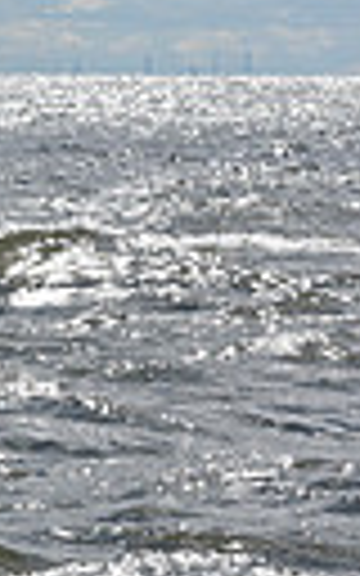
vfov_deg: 4.1
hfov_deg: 2.5
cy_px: -209
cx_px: -927
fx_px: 8100
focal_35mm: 516
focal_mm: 112
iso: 250
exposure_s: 1/1000
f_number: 11
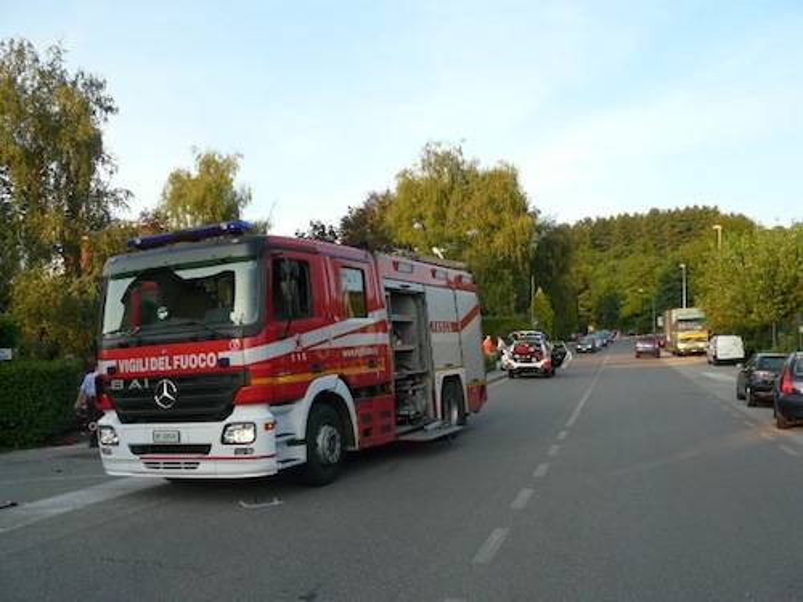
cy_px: 301
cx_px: 402
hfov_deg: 60.0
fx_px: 696
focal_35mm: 30
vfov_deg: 46.8
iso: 100
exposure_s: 1/200
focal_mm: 4.6
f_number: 2.8
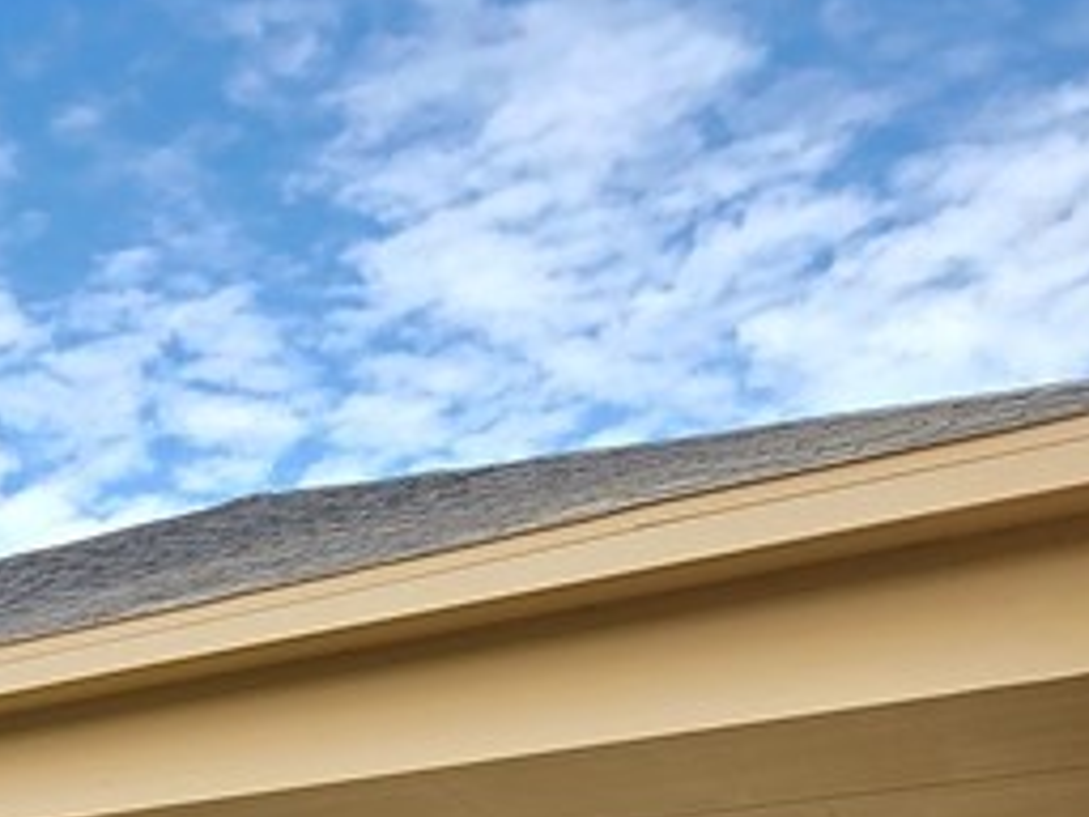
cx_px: 51
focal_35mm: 52
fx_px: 1636
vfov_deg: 23.7
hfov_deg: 34.2
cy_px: 1140
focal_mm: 1.7
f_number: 2.2
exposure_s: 1/419
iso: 25
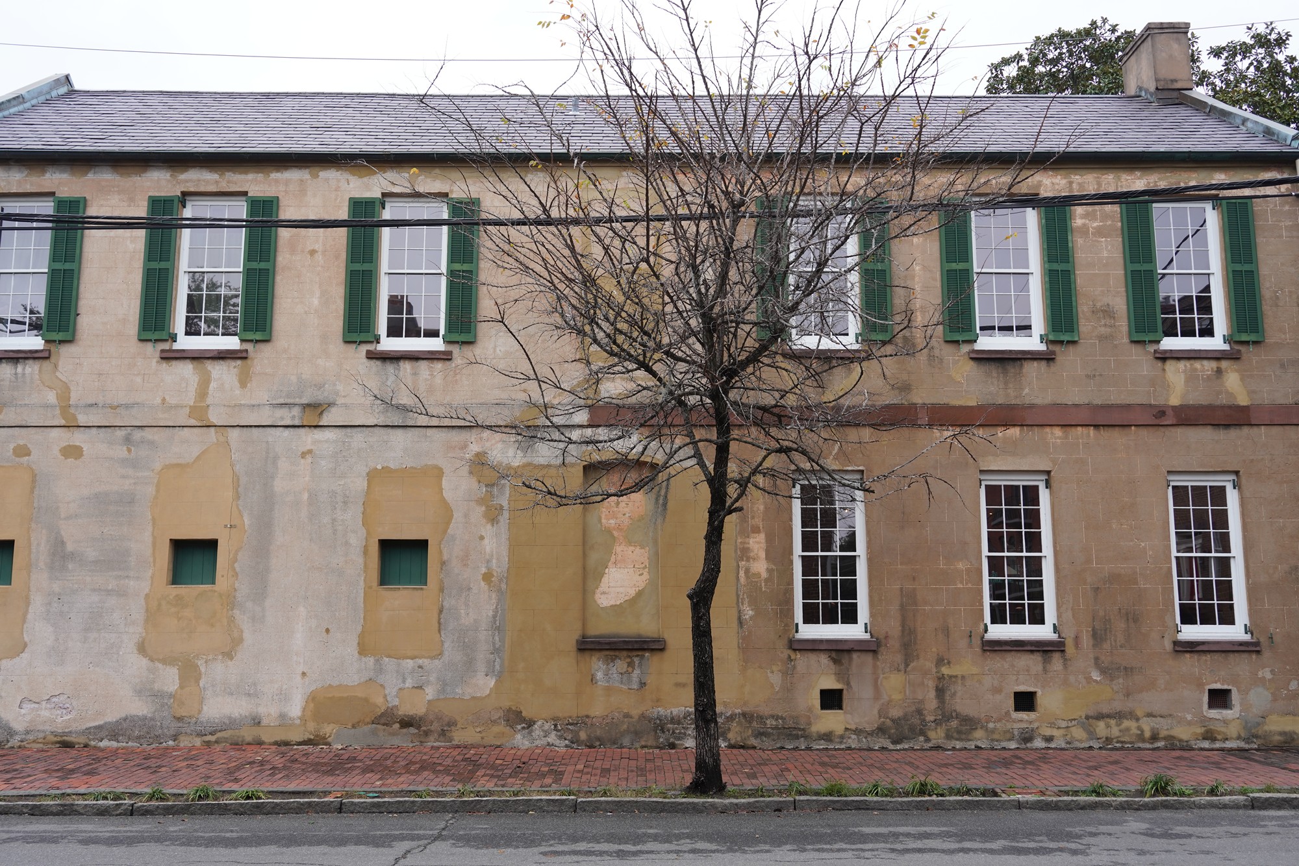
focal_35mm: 32
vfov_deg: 41.1
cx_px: 650
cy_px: 433
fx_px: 1155
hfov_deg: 58.7
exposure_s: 1/100
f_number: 5.6
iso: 250
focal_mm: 32
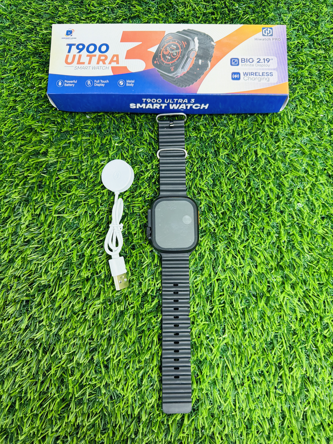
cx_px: 166
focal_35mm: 24
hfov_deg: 56.8
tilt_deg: -81.3
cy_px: 222
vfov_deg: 71.6
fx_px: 308
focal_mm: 6.76
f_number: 1.78
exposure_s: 1/50
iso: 320
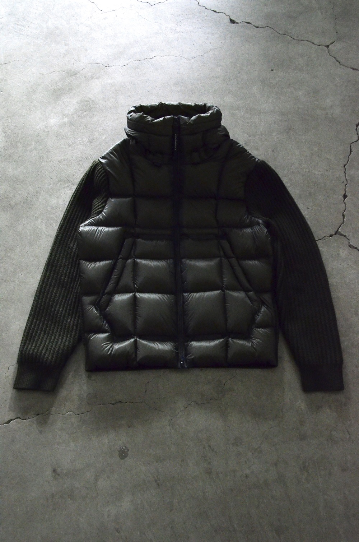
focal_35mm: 33
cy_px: 271
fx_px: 496
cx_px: 180
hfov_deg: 39.8
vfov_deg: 57.3
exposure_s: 1/50
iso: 3200
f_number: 5.6
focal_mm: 22
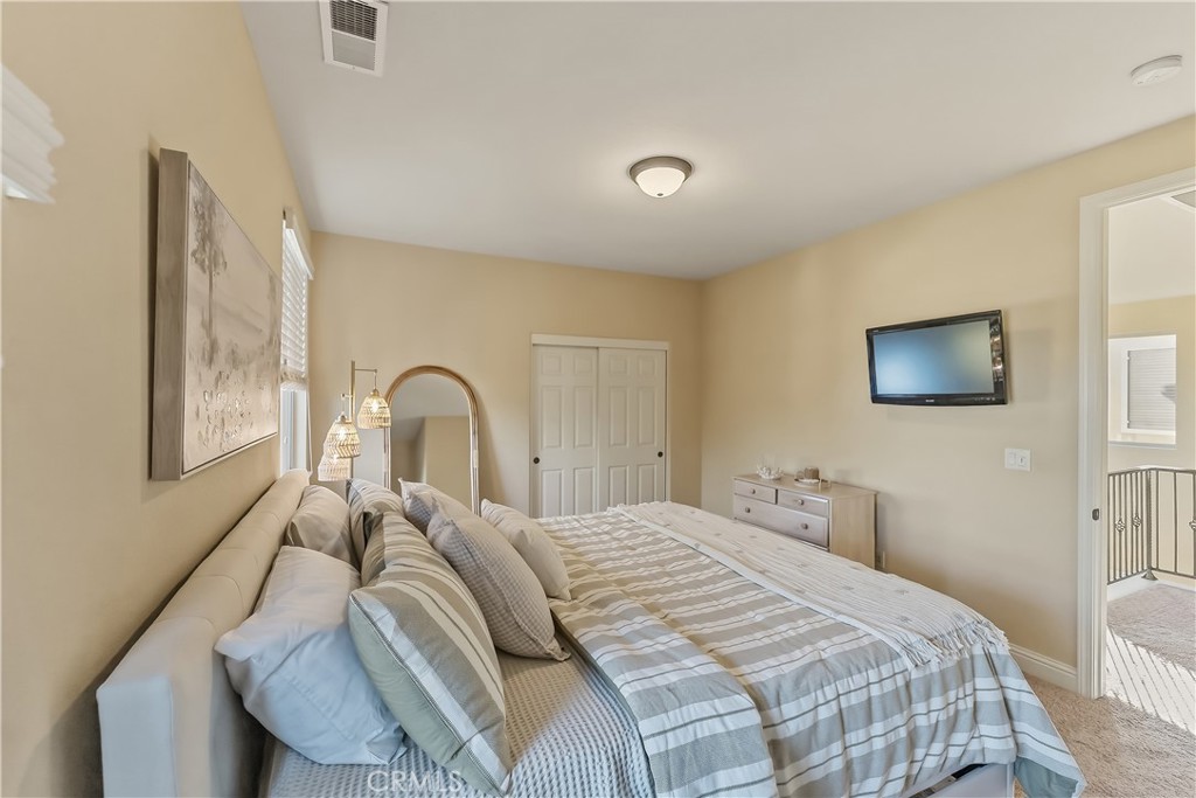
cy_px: 399
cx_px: 598
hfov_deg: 104.2
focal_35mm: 14
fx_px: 465
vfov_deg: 81.2
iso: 1250
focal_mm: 14
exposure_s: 1/160
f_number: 3.5
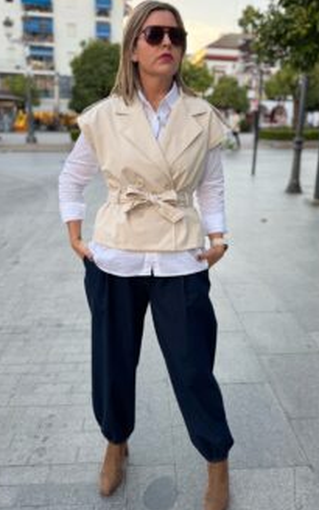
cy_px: 236
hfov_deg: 40.6
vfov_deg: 61.2
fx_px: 431
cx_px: 168
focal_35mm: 31
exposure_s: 1/632
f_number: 1.78
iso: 100
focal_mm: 6.76
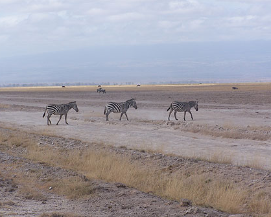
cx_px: 137
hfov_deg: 13.2
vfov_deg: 10.6
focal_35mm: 146
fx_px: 1172
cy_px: 109
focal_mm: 23.1
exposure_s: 1/750
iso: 80
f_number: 4.5
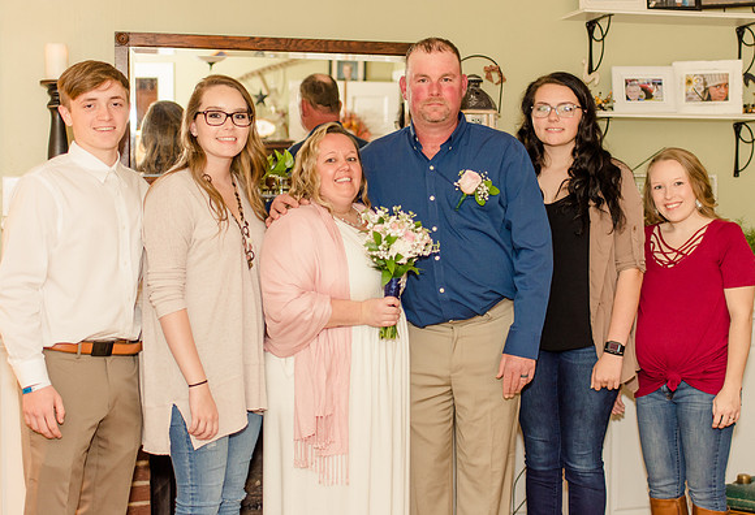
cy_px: 258
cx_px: 386
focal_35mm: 53
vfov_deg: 25.8
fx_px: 1127
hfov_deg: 37.0
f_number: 1.8
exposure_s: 1/160
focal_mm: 35
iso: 400
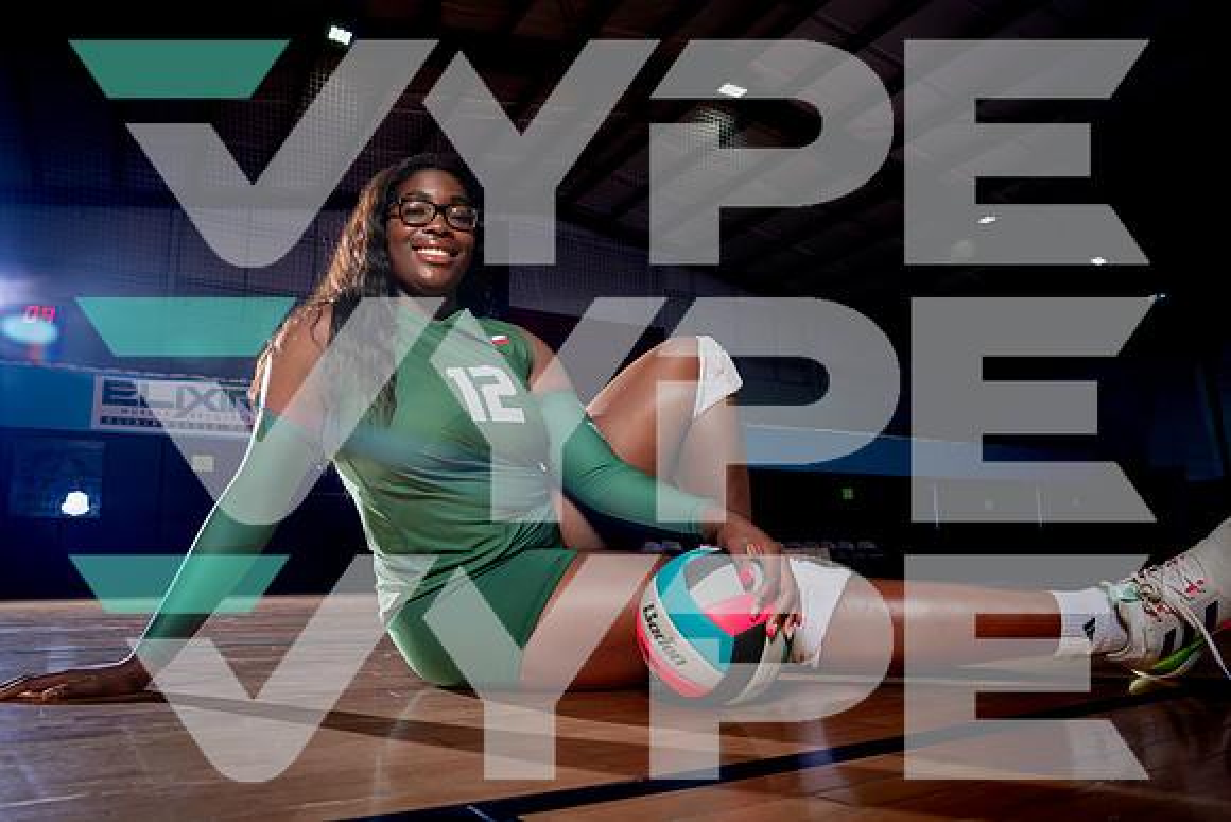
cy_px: 411
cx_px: 616
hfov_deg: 71.8
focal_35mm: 25
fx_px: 850
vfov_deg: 51.6
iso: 250
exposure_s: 1/200
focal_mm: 24
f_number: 5.6
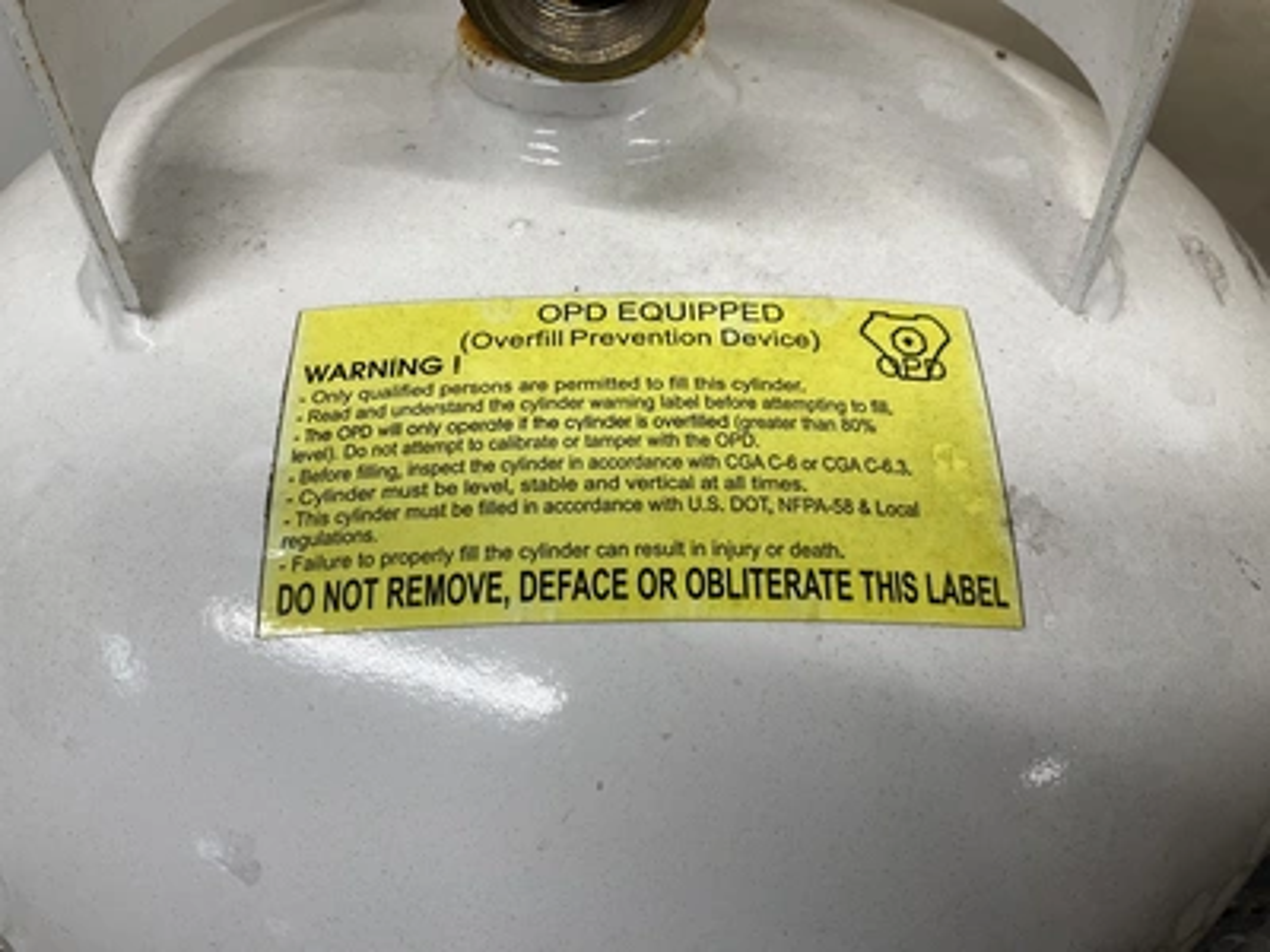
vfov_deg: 48.2
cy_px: 476
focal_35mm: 29
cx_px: 635
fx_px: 1064
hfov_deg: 61.7
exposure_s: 1/120
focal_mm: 3
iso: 20
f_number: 1.8
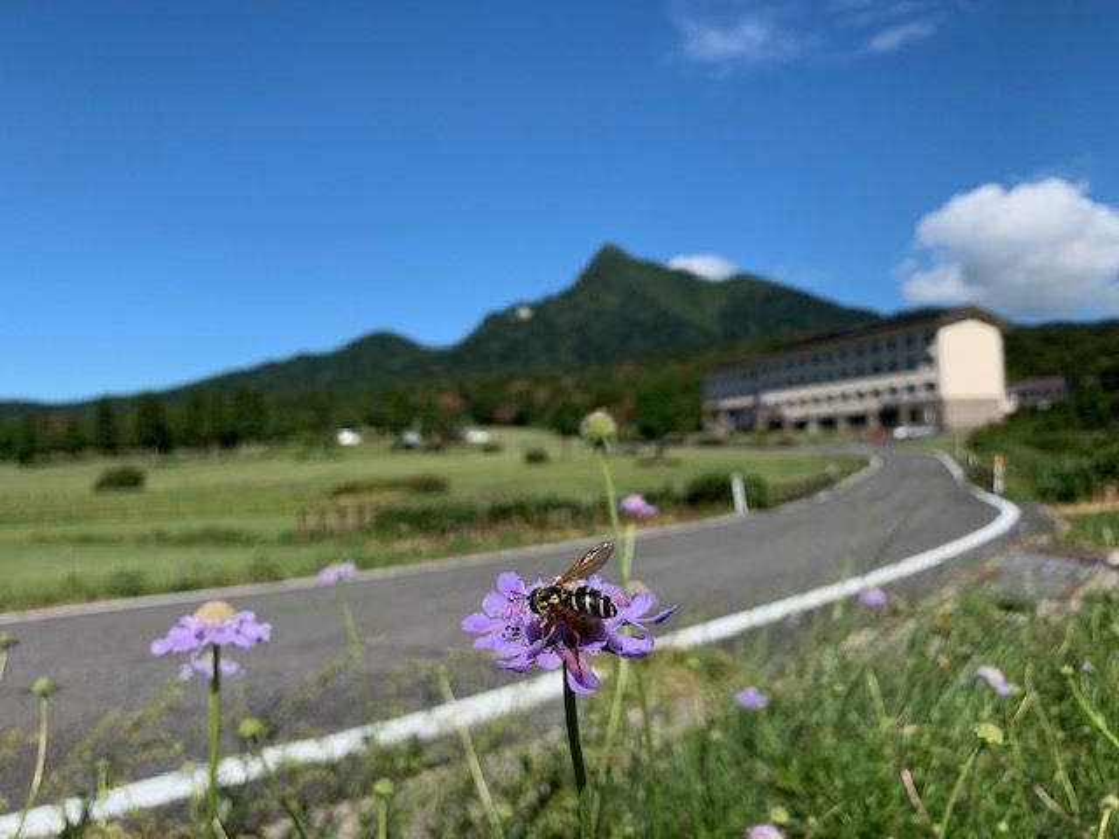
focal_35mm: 26
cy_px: 420
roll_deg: +1.5
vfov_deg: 53.1
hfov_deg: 67.3
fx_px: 840
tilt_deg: +2.3
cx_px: 560
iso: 25
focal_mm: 4.25
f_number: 1.8
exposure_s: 1/2160
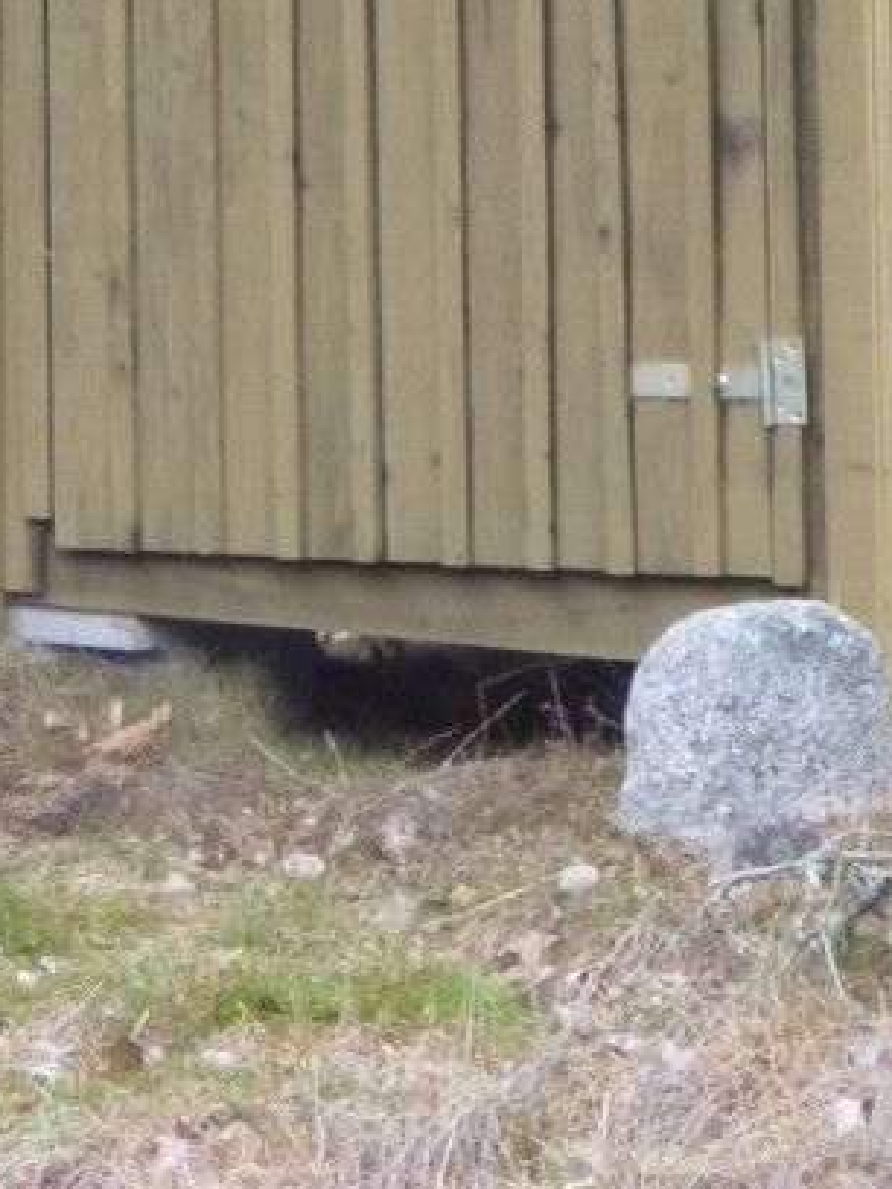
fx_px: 9277
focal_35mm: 270
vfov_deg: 7.2
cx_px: 545
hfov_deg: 5.5
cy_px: -656
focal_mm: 15.3
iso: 320
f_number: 5.6
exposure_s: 1/50
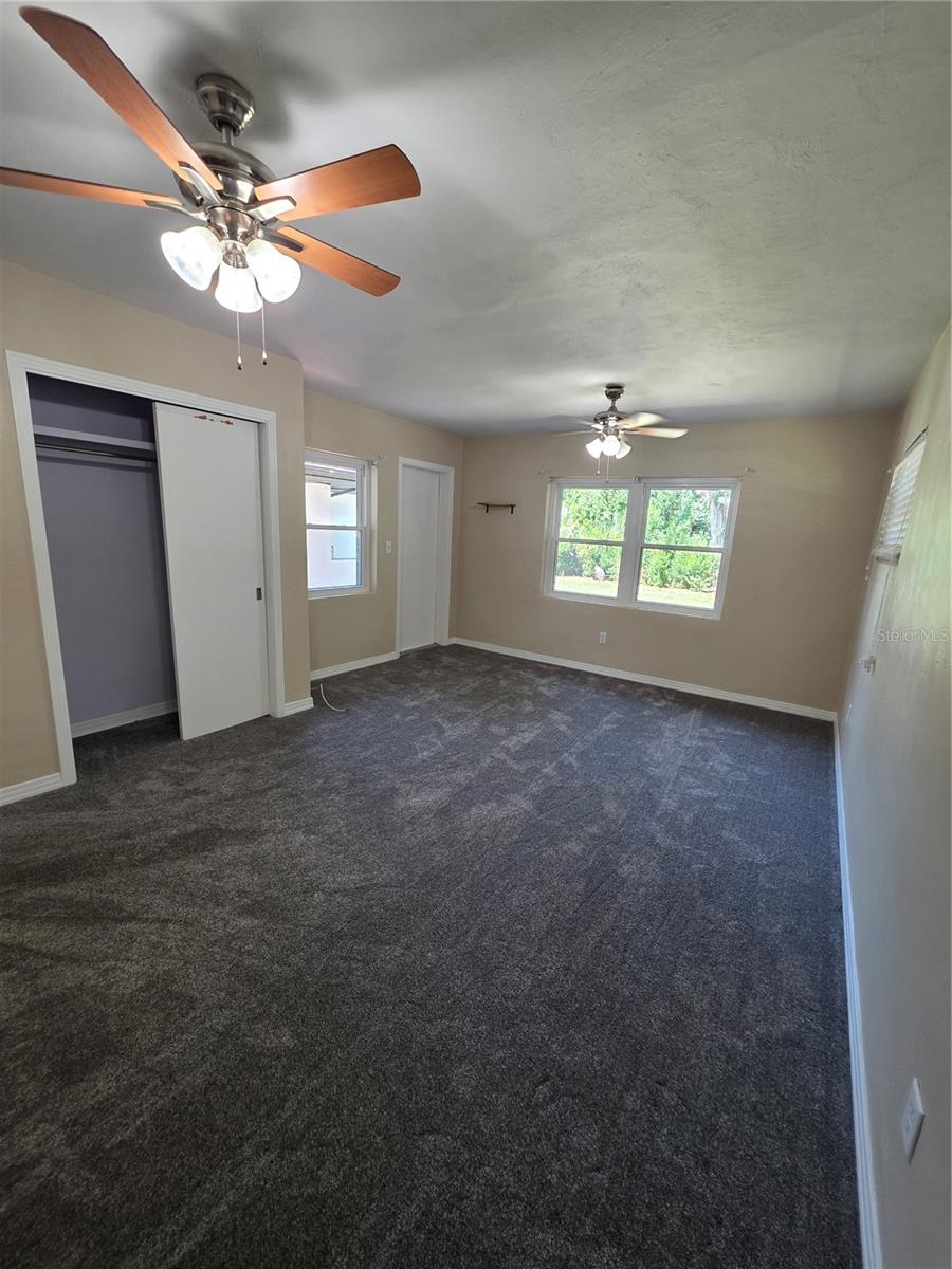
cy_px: 634
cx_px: 476
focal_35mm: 13
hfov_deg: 89.9
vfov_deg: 106.2
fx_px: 477
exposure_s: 1/60
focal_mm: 2.2
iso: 160
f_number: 1.9
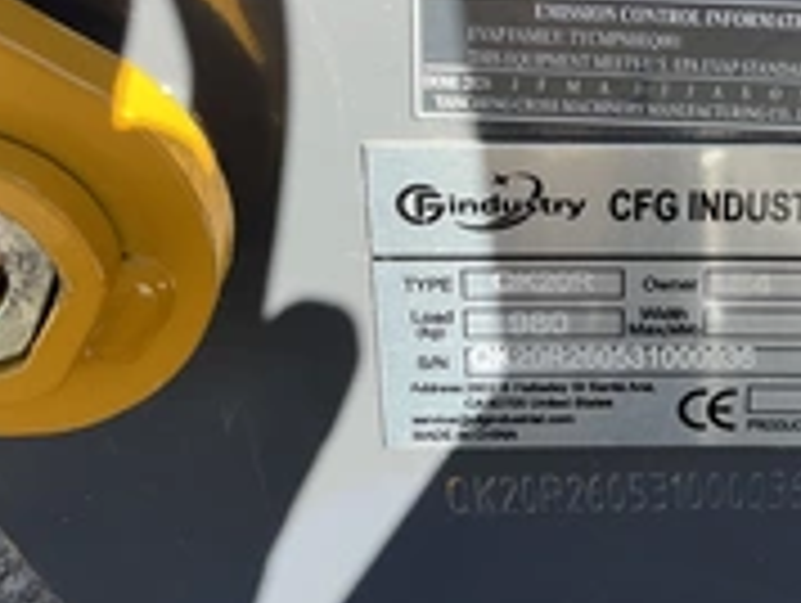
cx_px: 698
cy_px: -58
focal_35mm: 65
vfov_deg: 21.5
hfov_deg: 28.8
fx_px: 1506
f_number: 1.8
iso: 20
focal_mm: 3
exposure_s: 1/173
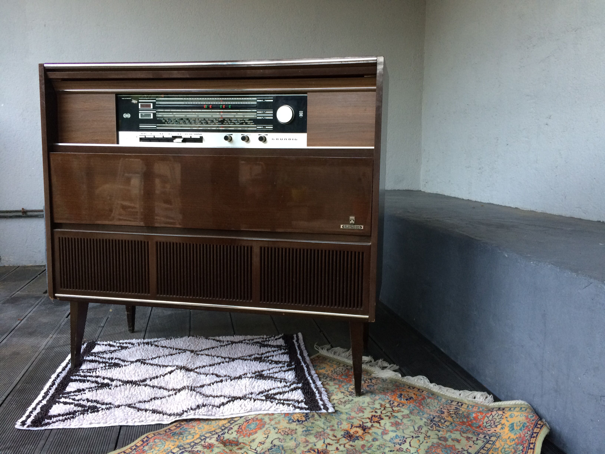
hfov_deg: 61.7
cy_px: 227
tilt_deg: -6.2
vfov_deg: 48.2
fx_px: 507
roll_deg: -0.3
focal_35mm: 29
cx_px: 302
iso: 160
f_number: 2.2
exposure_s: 1/33
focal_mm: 4.15
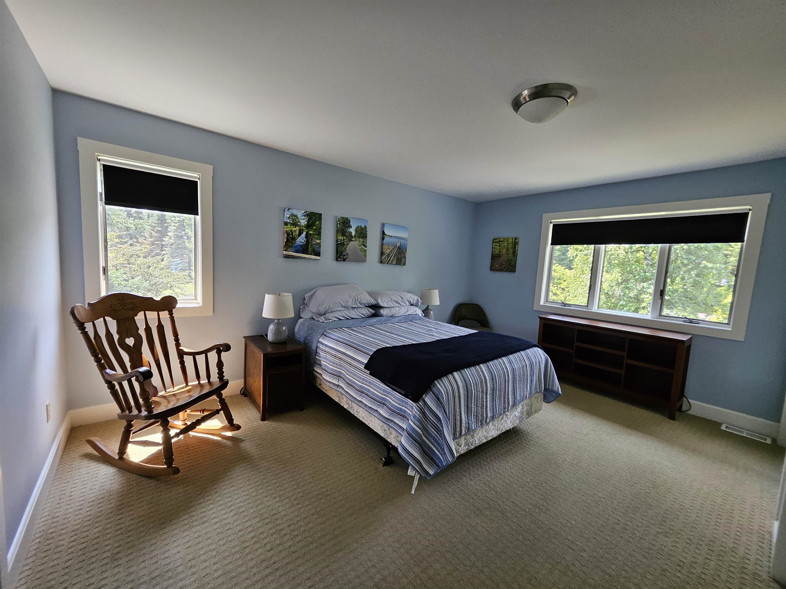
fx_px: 295
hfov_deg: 106.2
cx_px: 393
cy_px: 294
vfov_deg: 89.9
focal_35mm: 13
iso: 160
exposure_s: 1/100
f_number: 2.2
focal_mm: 1.74
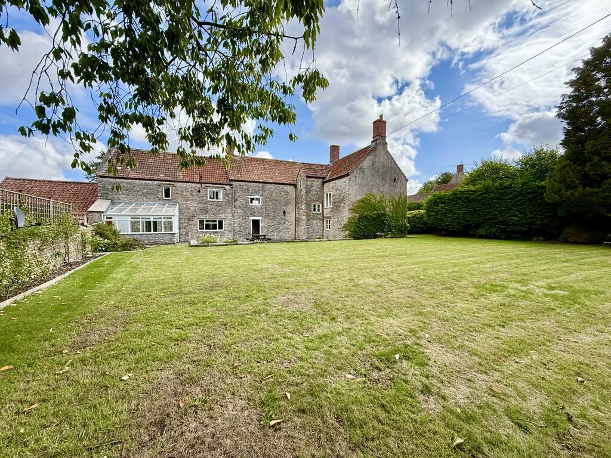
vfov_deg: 85.7
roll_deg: +0.2
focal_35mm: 14
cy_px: 229
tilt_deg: -0.7
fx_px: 247
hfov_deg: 102.1
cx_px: 306
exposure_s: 1/1399
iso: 64
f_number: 2.2
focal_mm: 2.22
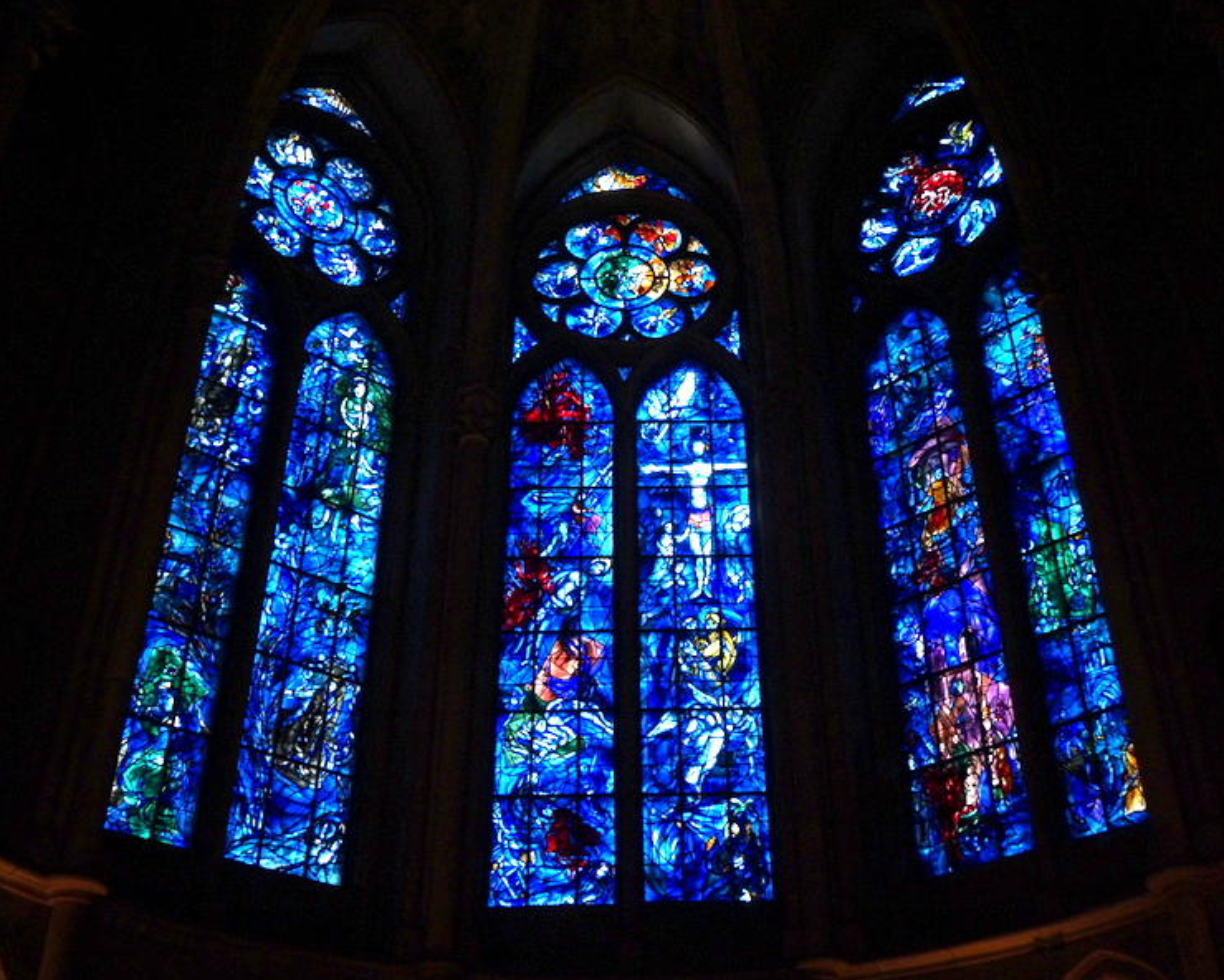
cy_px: 487
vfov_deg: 39.2
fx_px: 1377
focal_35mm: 38
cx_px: 634
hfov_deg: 47.9
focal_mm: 18
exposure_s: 1/15
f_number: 4.2
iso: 6400
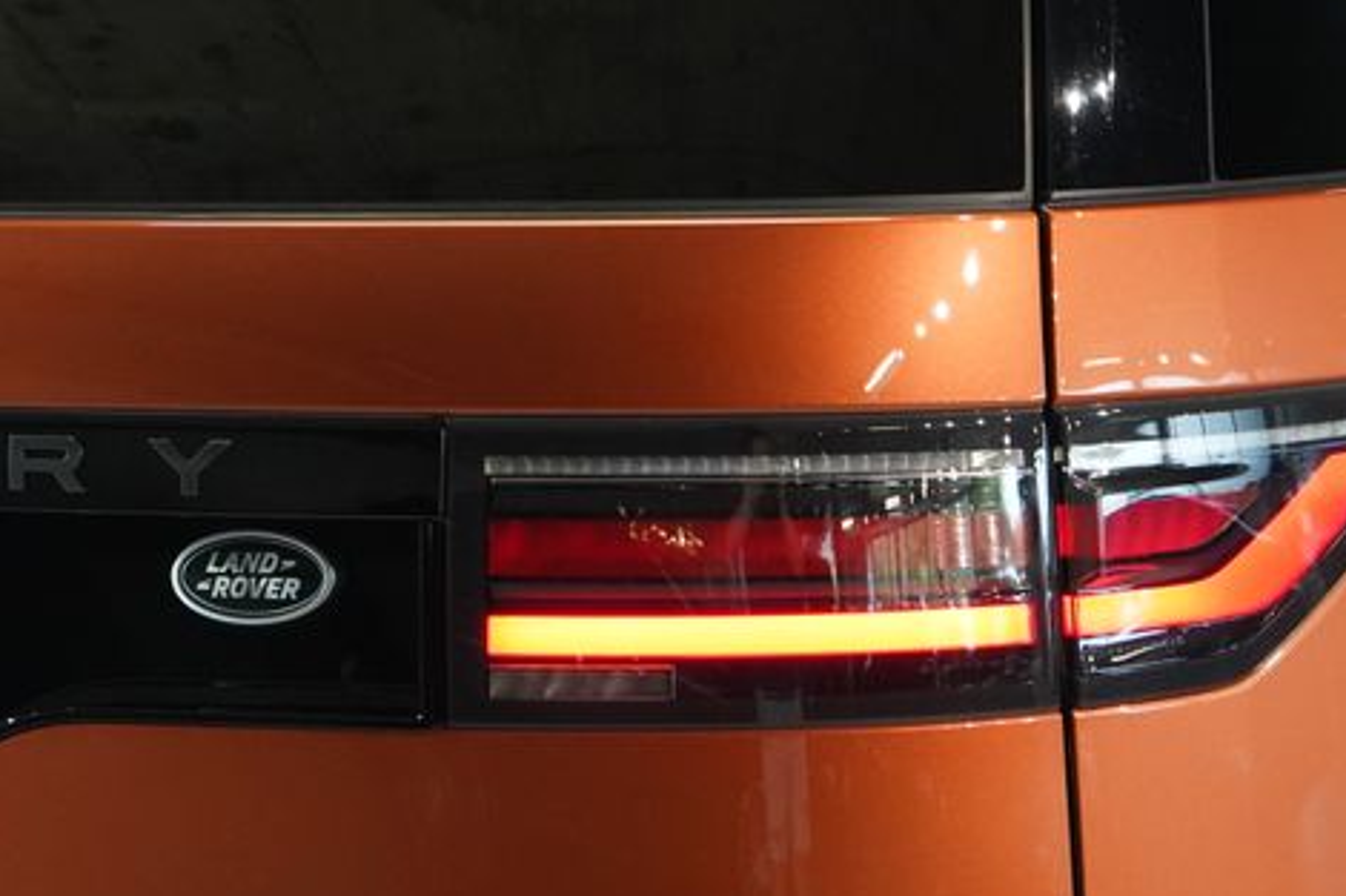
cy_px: 494
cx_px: 914
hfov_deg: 14.0
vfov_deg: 9.4
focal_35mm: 146
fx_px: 5457
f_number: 5.6
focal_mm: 67
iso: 6400
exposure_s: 1/160
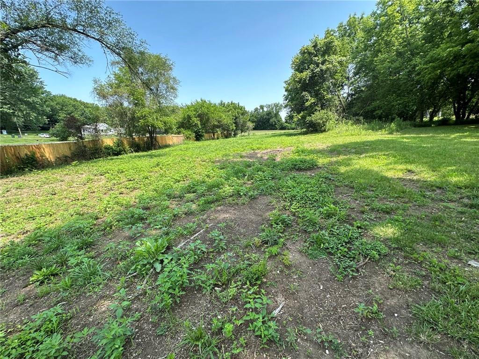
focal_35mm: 14
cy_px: 180
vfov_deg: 85.7
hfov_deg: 102.1
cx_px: 240
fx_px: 194
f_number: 2.2
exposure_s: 1/525
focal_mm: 2.22
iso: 40
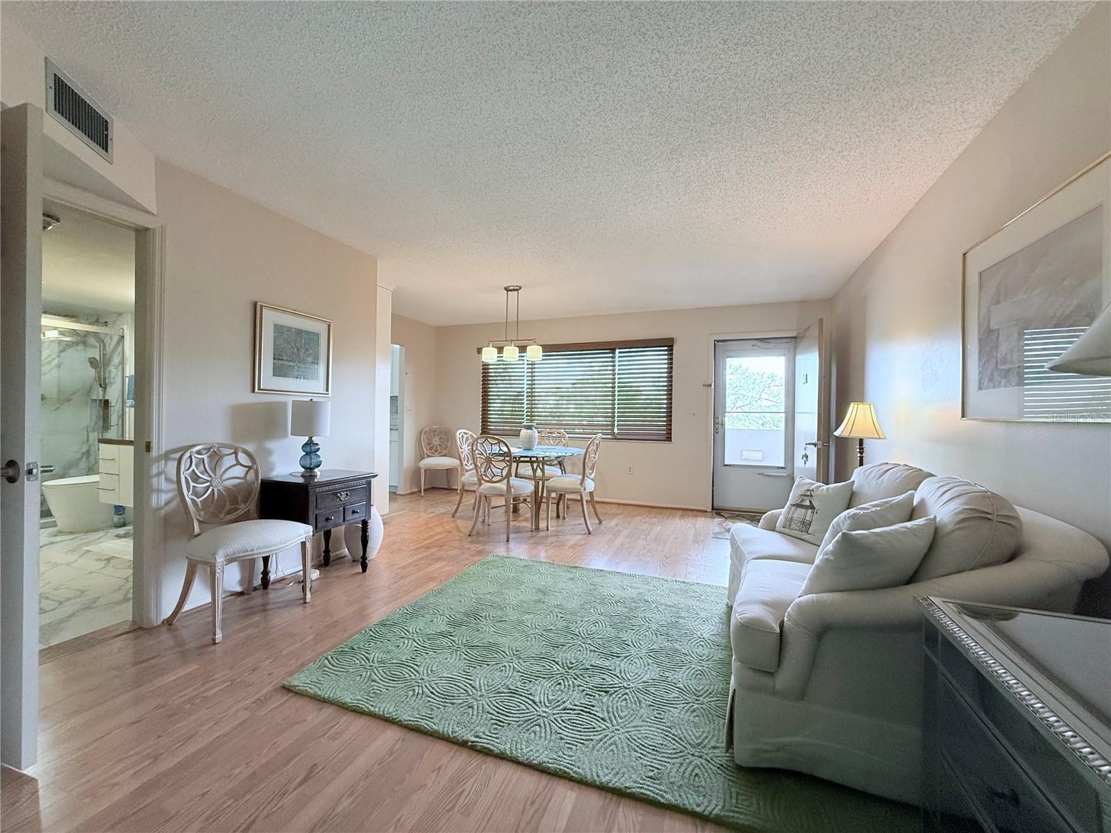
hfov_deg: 102.1
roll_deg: -0.7
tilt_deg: +1.9
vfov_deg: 85.7
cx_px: 556
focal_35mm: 14
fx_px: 449
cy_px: 416
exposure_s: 1/120
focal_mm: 2.22
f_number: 2.2
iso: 250
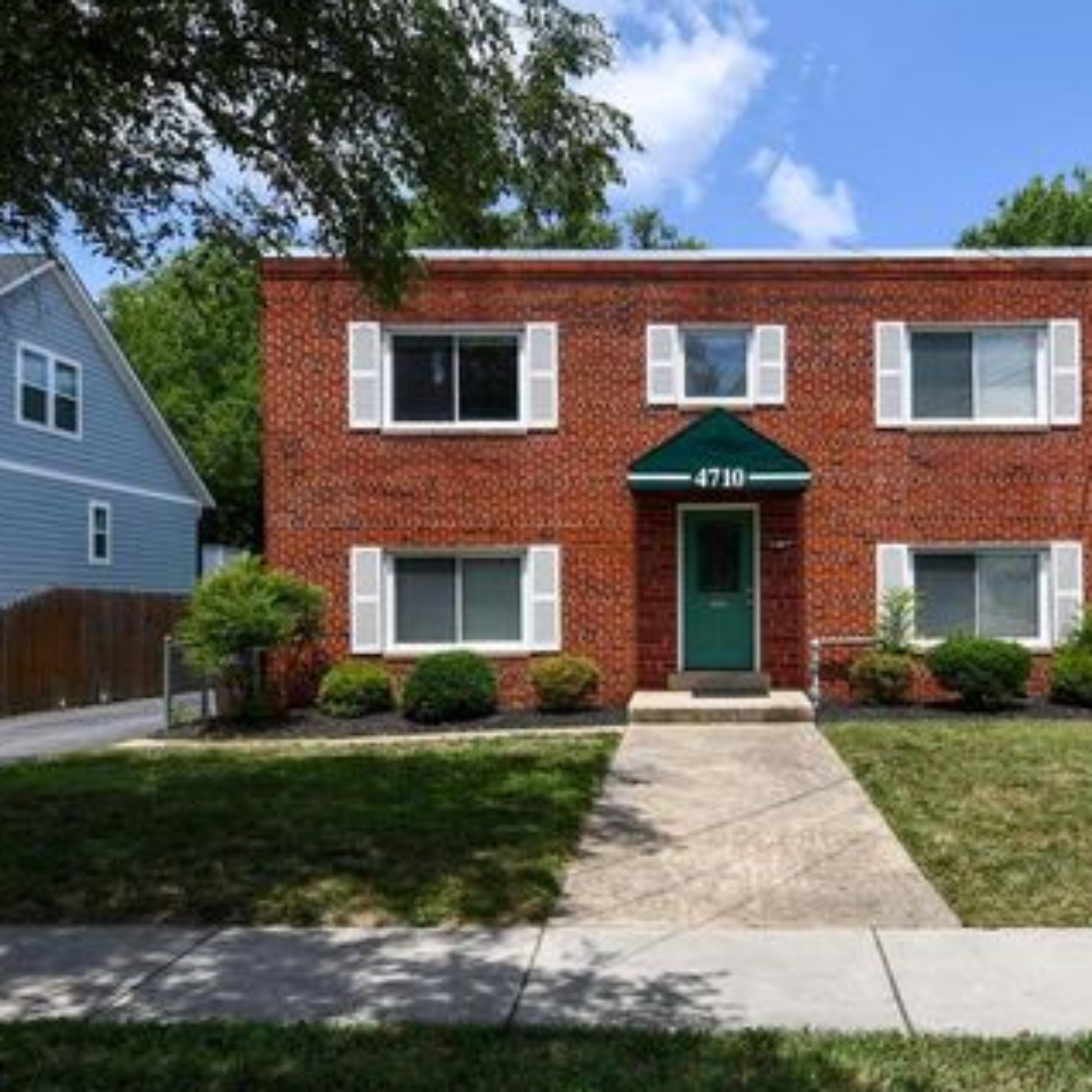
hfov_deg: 64.3
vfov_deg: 65.0
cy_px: 553
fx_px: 857
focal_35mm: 24
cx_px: 668
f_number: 9
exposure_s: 1/320
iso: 100
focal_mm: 12
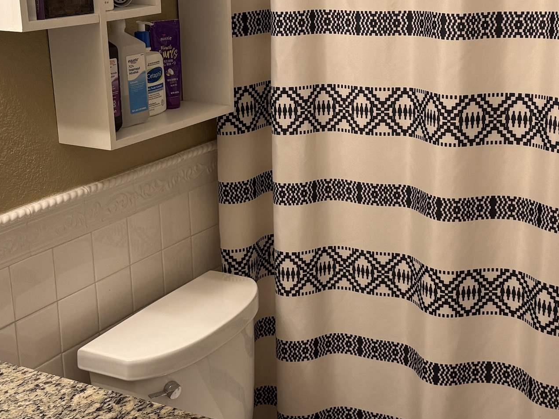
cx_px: 285
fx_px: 937
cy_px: 193
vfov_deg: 25.2
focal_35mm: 58
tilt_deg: -15.5
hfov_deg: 33.2
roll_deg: +1.5
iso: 200
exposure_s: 1/120
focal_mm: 6.76
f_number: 1.78
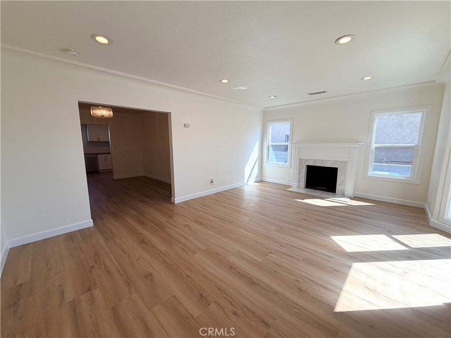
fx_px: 182
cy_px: 169
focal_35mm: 14
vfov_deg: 85.7
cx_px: 226
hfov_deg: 102.1
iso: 40
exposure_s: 1/197
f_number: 2.2
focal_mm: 2.22
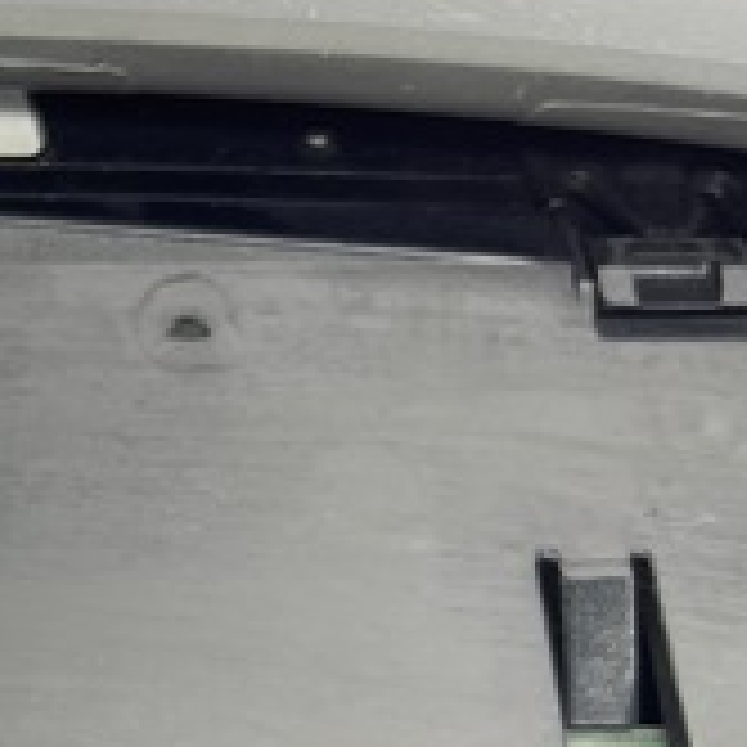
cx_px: -580
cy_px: 724
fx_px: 2075
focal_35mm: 85
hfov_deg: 17.0
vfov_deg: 19.9
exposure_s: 1/100
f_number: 1.6
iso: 80
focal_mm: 5.1
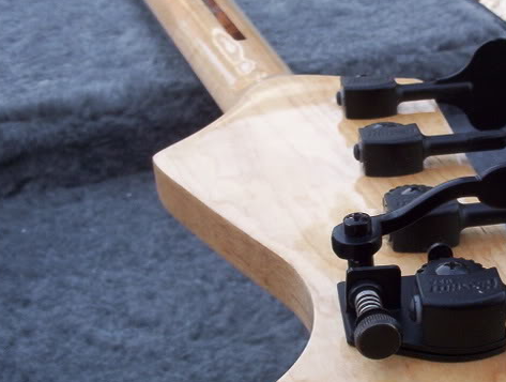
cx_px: 397
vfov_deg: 22.3
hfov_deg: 28.8
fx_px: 967
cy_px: 164
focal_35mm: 66
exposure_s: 1/275
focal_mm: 6
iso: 100
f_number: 4.5
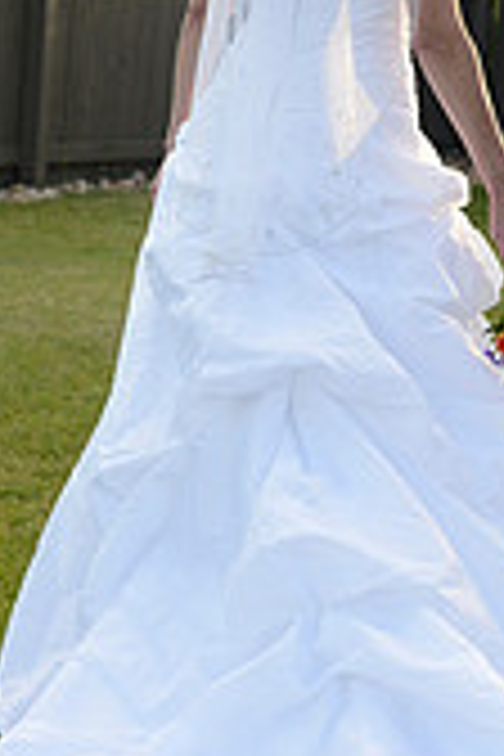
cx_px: 346
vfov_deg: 15.3
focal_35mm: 134
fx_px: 2814
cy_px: 306
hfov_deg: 10.2
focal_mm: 50
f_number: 4.5
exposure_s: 1/400
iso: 400
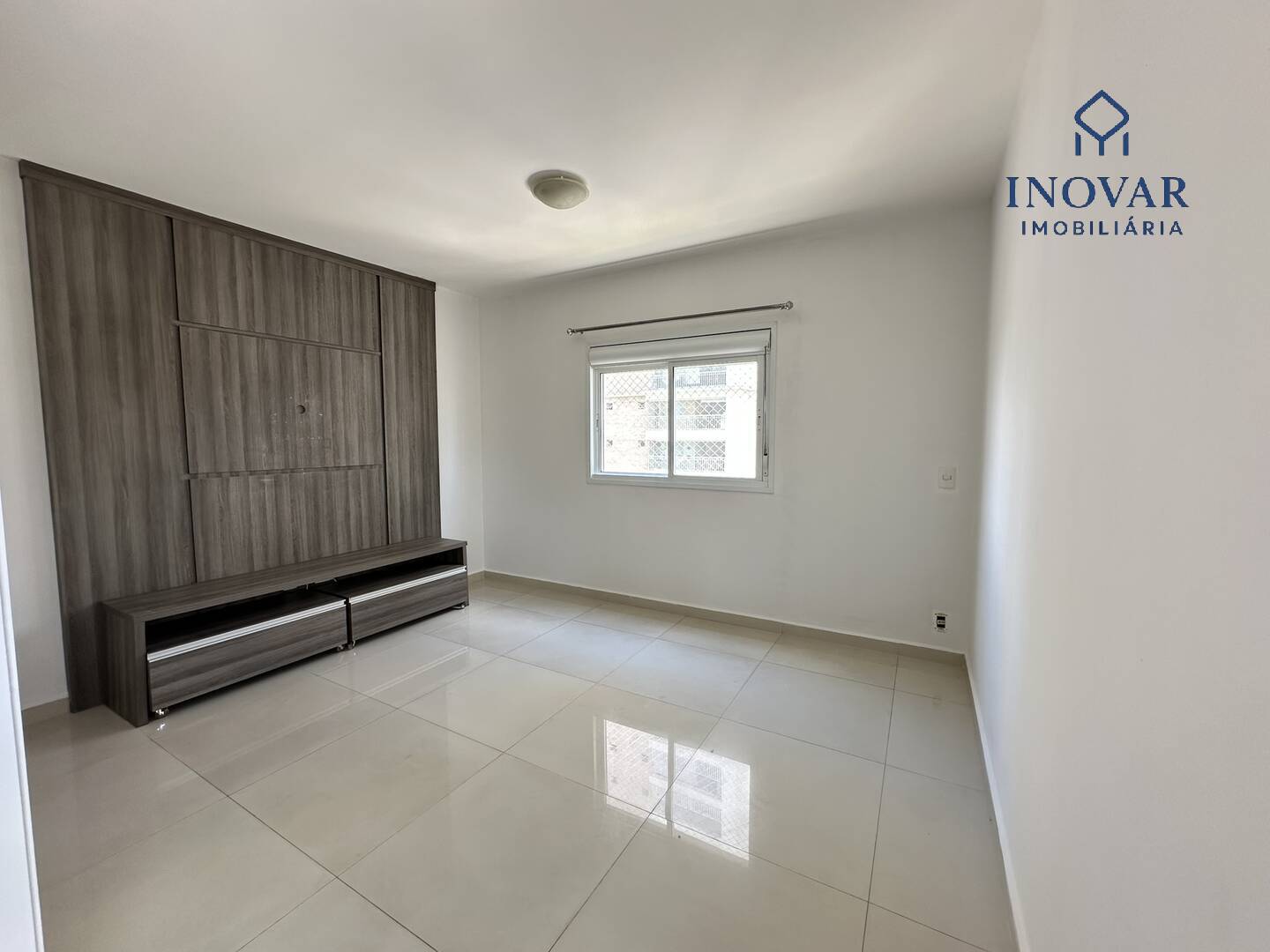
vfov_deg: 85.7
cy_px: 476
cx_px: 635
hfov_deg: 102.1
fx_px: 514
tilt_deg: -4.3
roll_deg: +0.0
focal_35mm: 14
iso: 100
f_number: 2.2
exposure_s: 1/99
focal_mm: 2.22
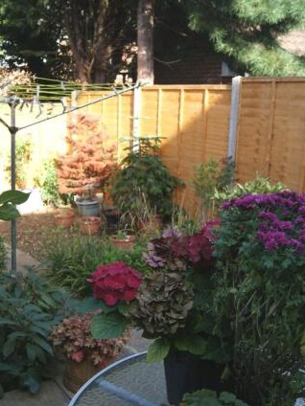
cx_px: 107
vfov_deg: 46.8
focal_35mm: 40
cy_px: 203
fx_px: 470
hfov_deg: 35.7
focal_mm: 18
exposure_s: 1/60
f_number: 7.1
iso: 100
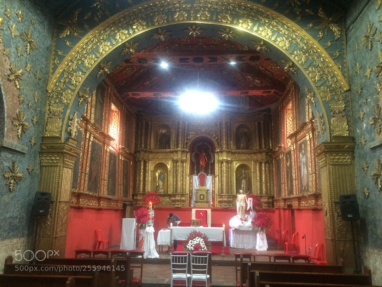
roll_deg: -1.8
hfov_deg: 61.7
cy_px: 144
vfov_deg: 48.2
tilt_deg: +12.6
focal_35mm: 29
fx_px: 320
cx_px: 191
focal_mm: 4.15
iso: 320
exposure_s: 1/24
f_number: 2.2
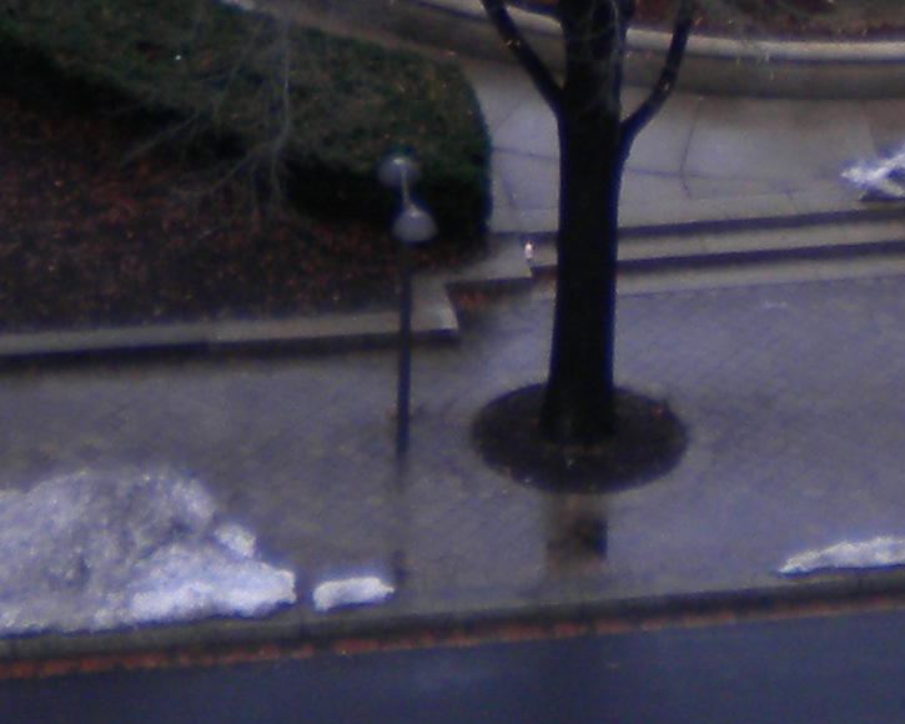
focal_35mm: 172
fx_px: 4607
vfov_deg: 8.4
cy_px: -909
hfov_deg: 11.2
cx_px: 479
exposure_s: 1/70.8
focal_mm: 6.3
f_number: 3.1
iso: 80
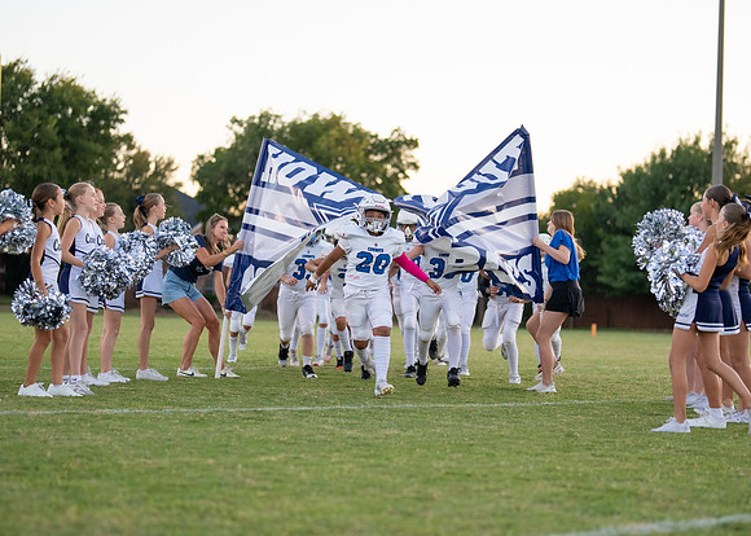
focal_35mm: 74
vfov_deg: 19.3
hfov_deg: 26.8
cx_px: 391
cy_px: 251
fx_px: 1576
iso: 500
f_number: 1.2
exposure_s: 1/2000
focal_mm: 50
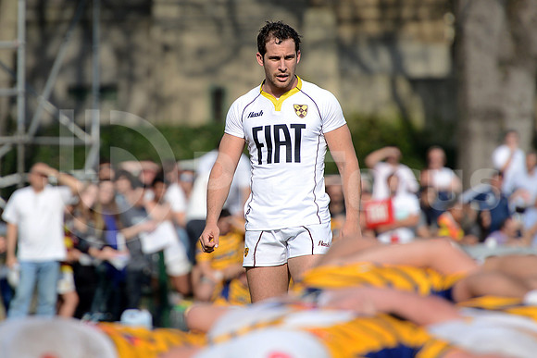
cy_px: 179
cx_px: 268
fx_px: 4028
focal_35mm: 270
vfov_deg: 5.1
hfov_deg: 7.6
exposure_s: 1/2000
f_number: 4
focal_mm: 270
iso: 320
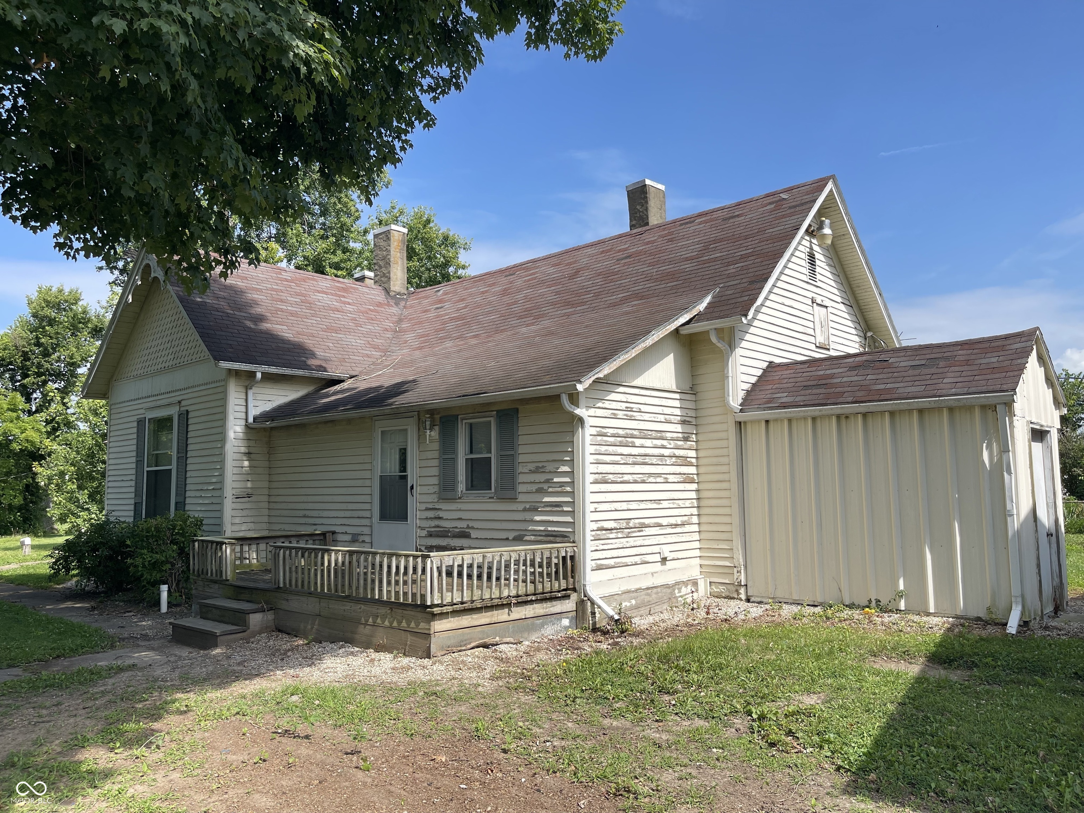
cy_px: 406
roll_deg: +0.9
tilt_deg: +4.9
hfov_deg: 69.4
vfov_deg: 54.9
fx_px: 783
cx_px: 542
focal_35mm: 25
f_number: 1.6
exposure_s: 1/1038
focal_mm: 5.1
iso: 32
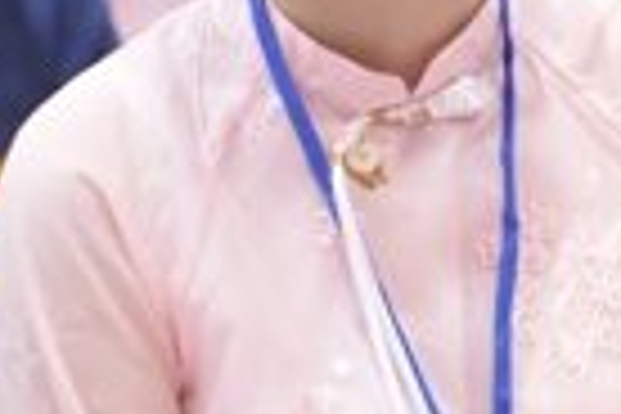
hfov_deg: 4.3
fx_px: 8262
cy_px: -227
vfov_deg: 2.9
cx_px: 531
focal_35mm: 479
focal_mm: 102
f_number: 2.8
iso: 4000
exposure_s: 1/200
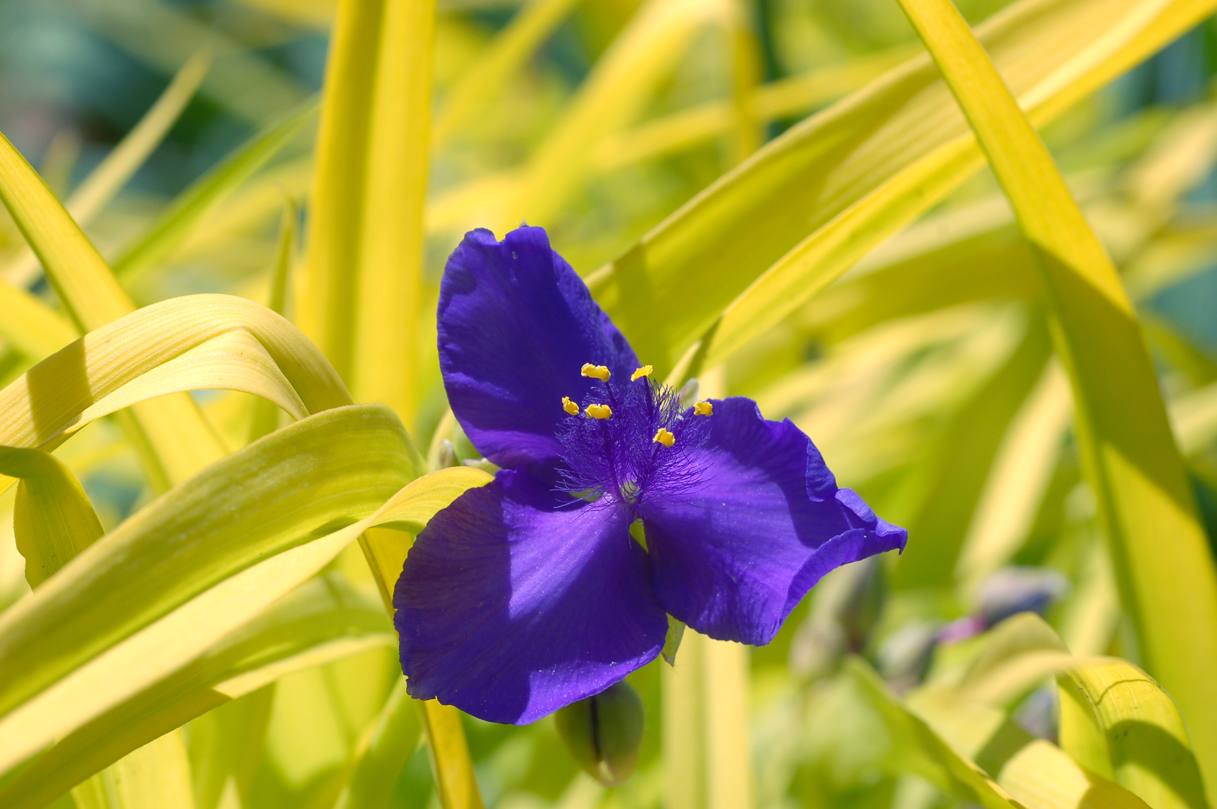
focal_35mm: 105
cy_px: 404
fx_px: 3546
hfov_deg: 19.5
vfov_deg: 13.0
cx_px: 608
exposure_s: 1/160
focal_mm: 70
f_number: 8
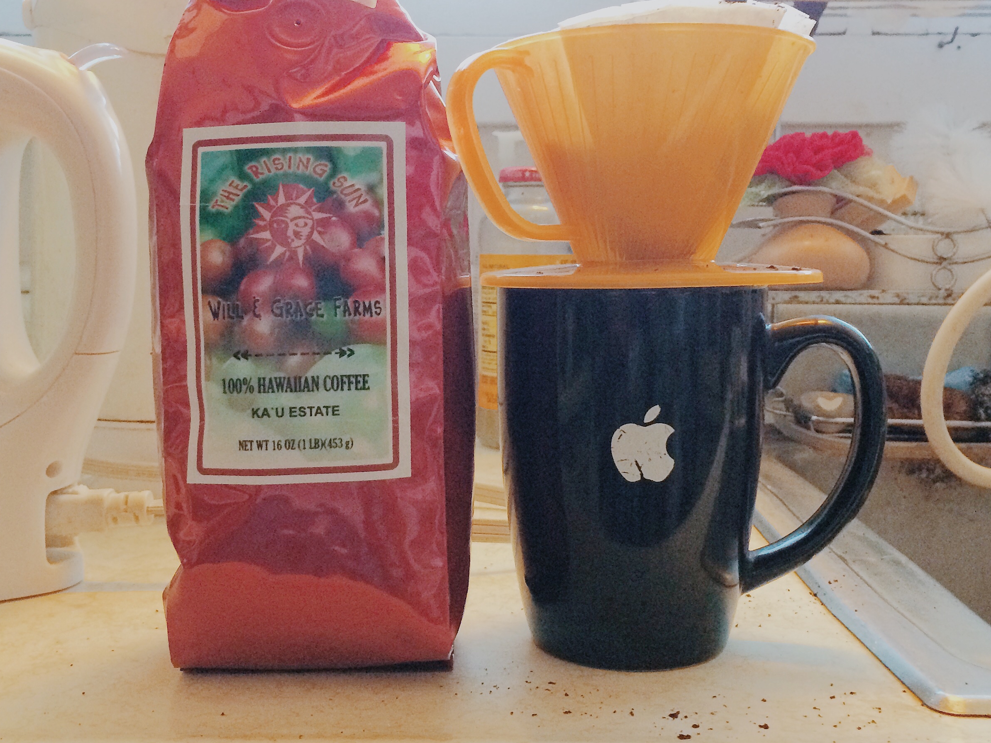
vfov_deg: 35.0
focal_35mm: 41
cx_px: 499
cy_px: 297
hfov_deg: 45.8
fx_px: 1174
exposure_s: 1/24
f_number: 2.2
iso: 320
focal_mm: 4.12
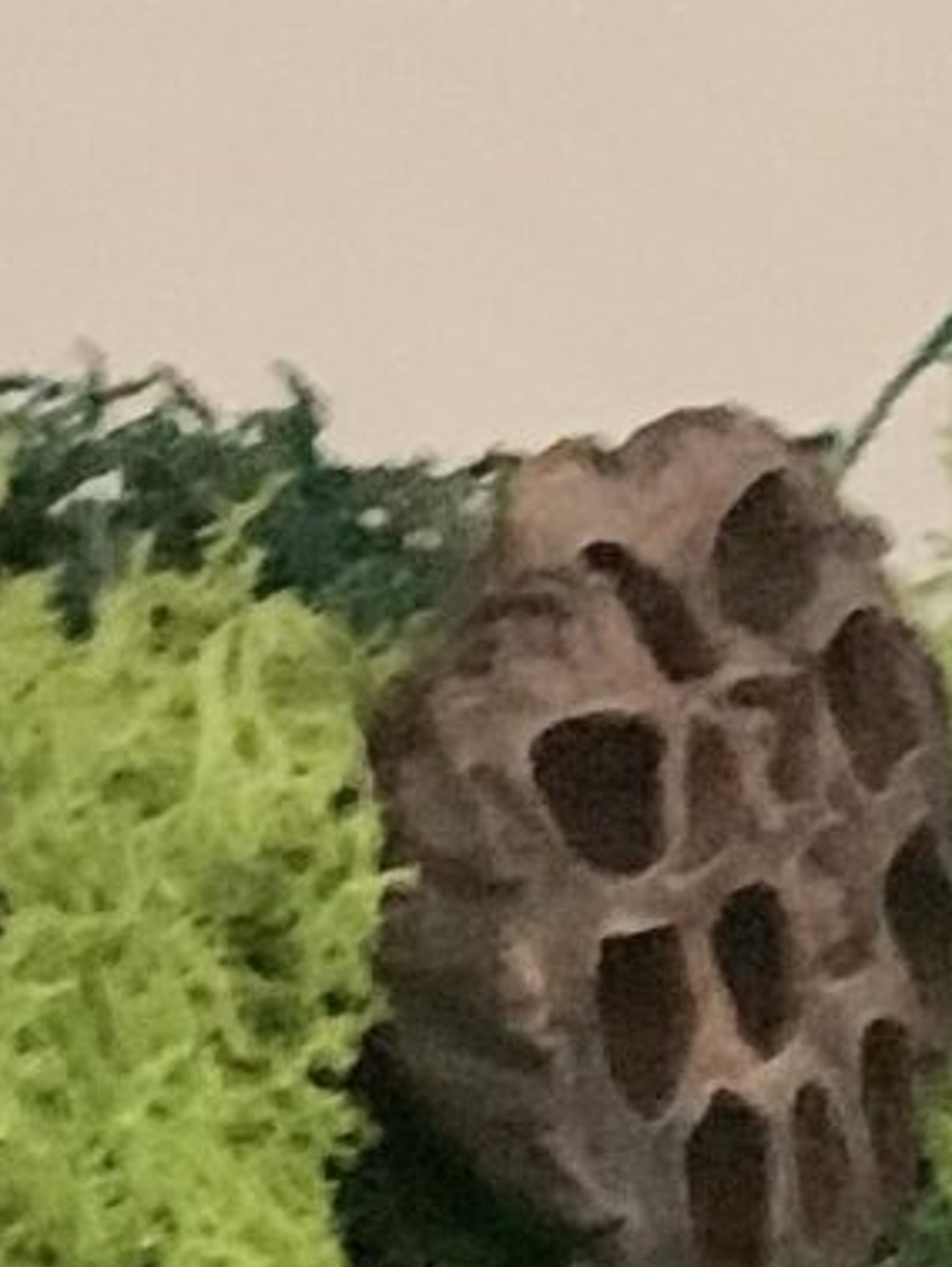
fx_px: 6446
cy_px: 4076
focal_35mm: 176
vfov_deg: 8.8
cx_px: 764
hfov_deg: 8.4
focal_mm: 4.25
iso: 1000
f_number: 1.8
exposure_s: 1/15
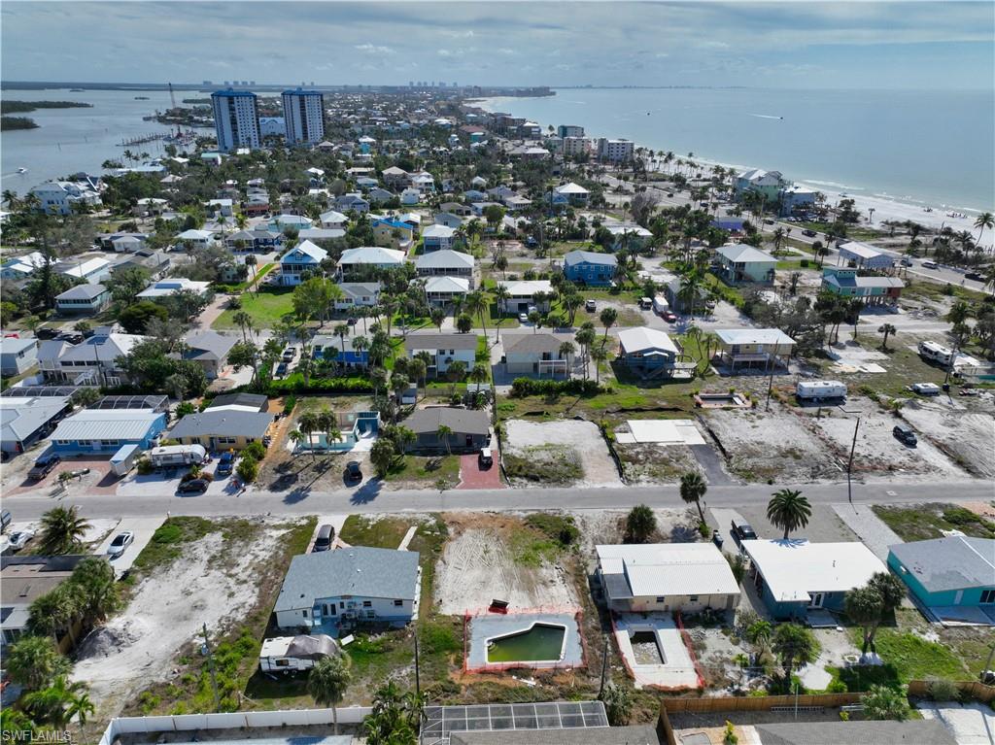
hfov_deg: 71.6
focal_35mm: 24
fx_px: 690
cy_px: 372
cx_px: 498
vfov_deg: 56.8
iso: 110
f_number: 4
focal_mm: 12.29
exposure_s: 1/2000
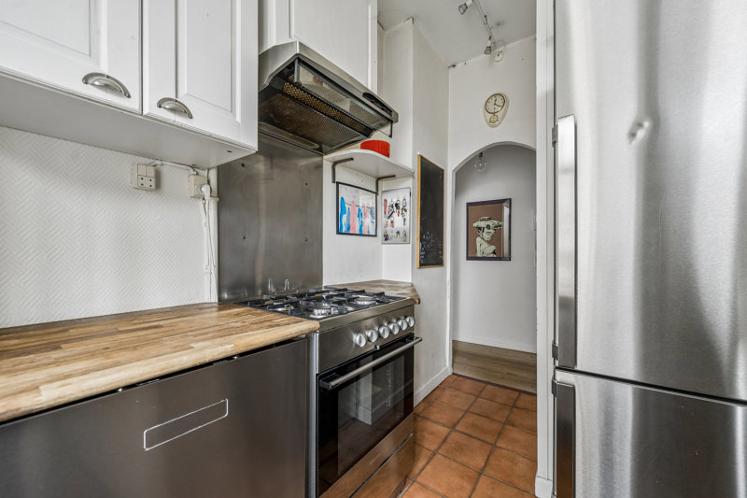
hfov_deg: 108.3
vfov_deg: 85.4
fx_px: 270
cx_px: 374
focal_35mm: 13
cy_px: 249
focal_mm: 13
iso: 500
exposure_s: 1/50
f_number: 5.6
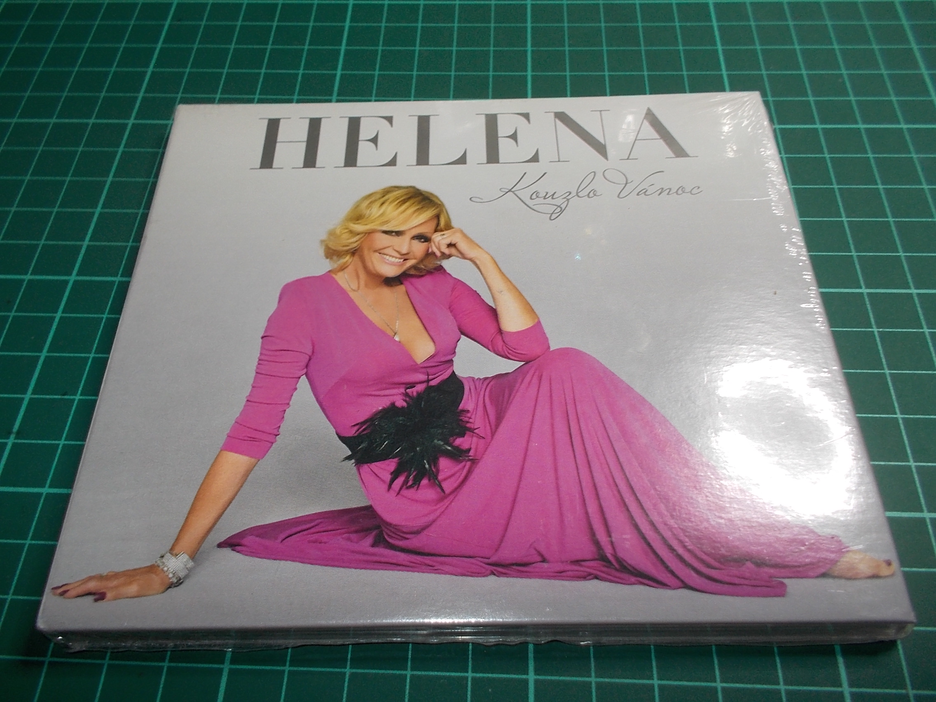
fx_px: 784
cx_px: 468
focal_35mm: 29
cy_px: 351
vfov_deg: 48.2
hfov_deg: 61.7
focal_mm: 4.1
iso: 100
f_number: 3.3
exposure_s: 1/30
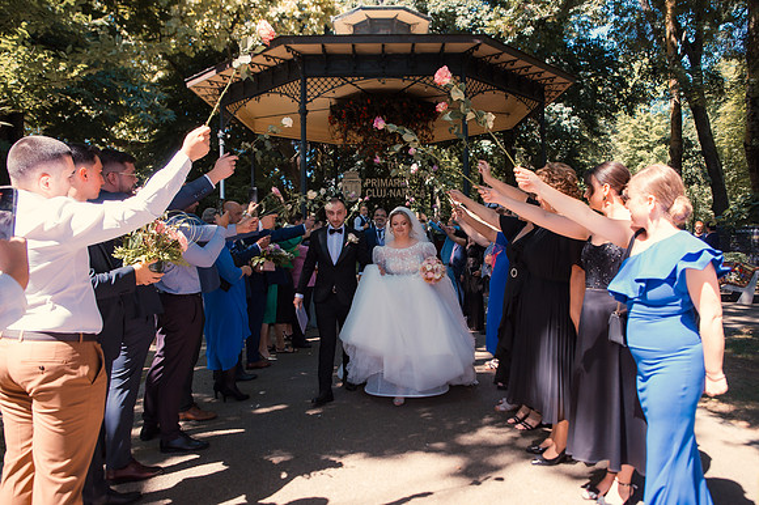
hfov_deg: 69.5
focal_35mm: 26
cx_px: 402
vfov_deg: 49.6
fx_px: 546
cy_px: 243
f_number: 3.5
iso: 500
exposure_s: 1/500
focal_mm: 24
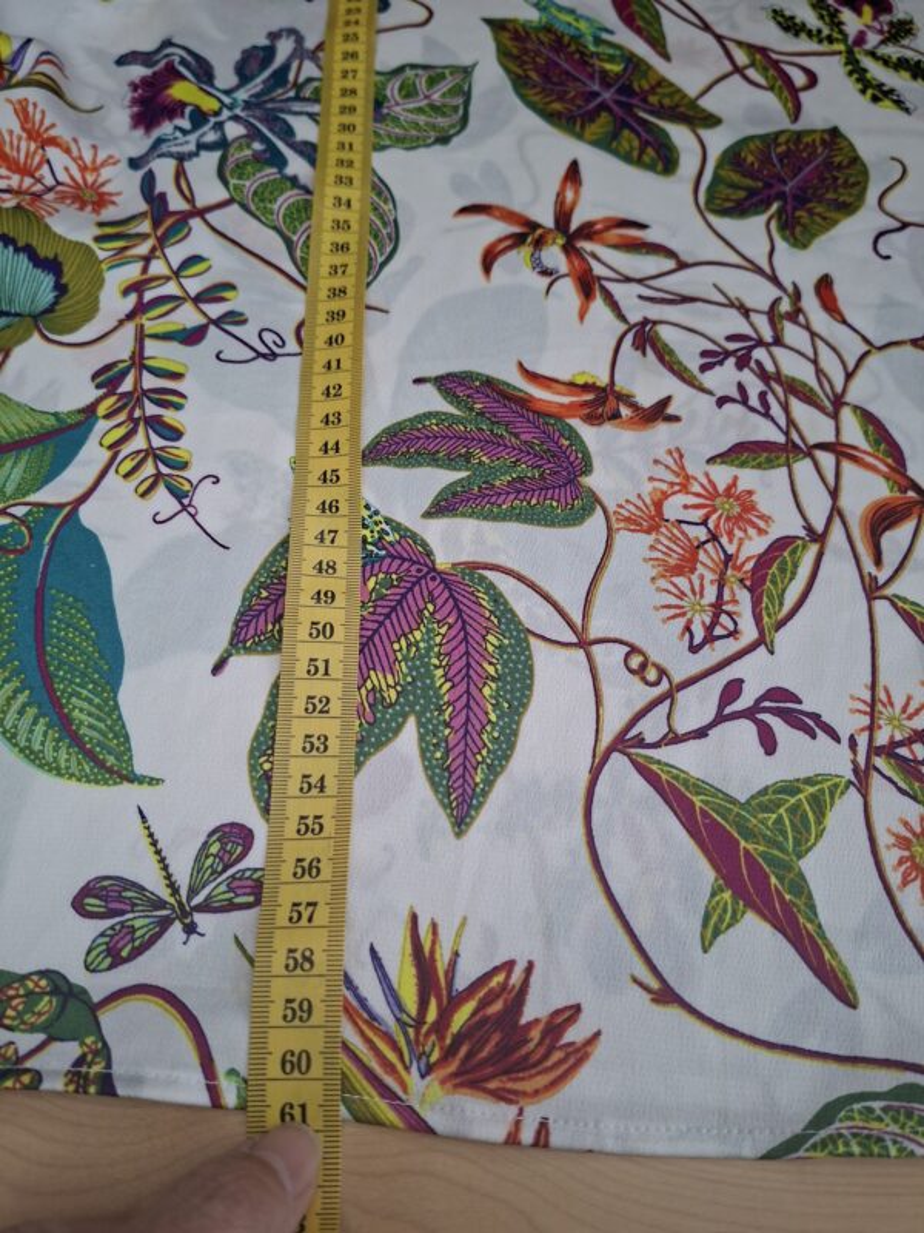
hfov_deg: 58.9
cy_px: 616
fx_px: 819
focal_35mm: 23
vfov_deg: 73.9
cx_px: 462
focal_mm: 5.54
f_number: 1.8
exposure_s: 1/100
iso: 320
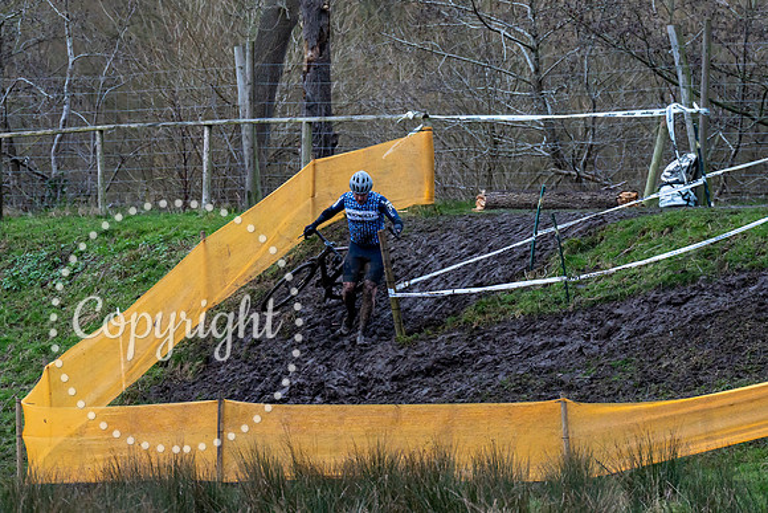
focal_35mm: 296
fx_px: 6318
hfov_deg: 7.0
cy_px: 170
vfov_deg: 4.6
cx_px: 302
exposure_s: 1/500
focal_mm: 200
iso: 4000
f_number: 4
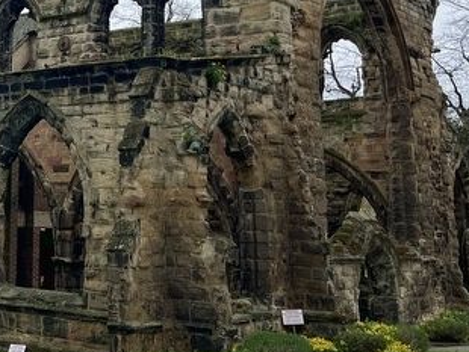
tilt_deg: +12.7
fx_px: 908
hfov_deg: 26.9
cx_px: -29
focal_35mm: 67
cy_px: 6
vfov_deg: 21.3
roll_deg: -2.1
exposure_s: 1/1294
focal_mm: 5.1
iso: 50
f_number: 1.6
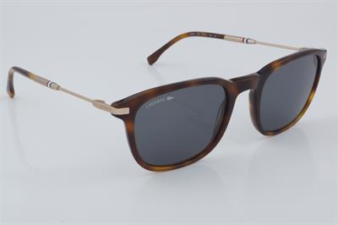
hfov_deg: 27.0
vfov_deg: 18.2
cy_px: 112
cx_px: 169
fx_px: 704
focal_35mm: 75
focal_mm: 50
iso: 100
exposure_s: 1/4
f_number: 32
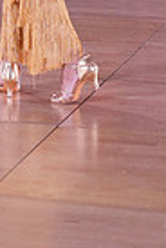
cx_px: -138
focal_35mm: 211
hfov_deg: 6.4
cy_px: -154
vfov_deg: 9.4
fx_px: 1452
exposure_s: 1/400
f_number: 4
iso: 2500
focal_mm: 50
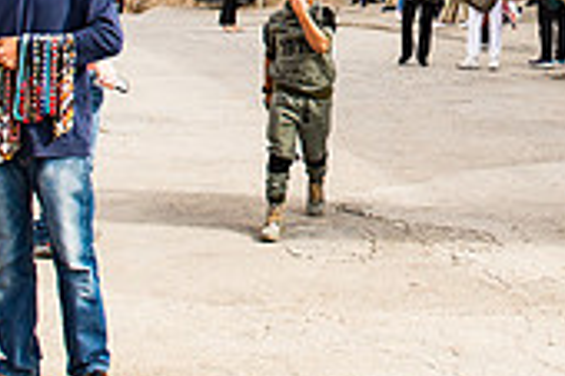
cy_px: -128
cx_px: 545
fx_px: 1286
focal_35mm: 82
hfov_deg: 23.9
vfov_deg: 15.7
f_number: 2.8
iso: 200
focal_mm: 24
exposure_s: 1/1600
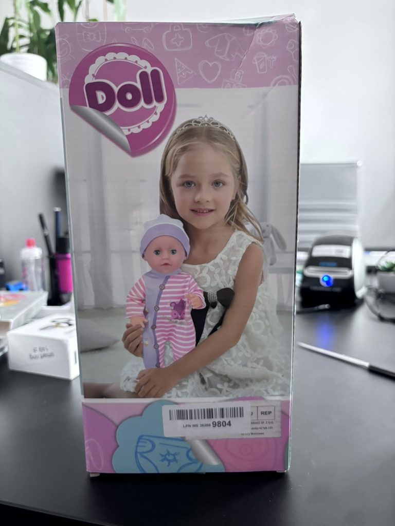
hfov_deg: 53.1
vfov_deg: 67.3
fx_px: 396
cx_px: 198
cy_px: 263
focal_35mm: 26
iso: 500
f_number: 1.6
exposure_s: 1/45
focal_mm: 5.96
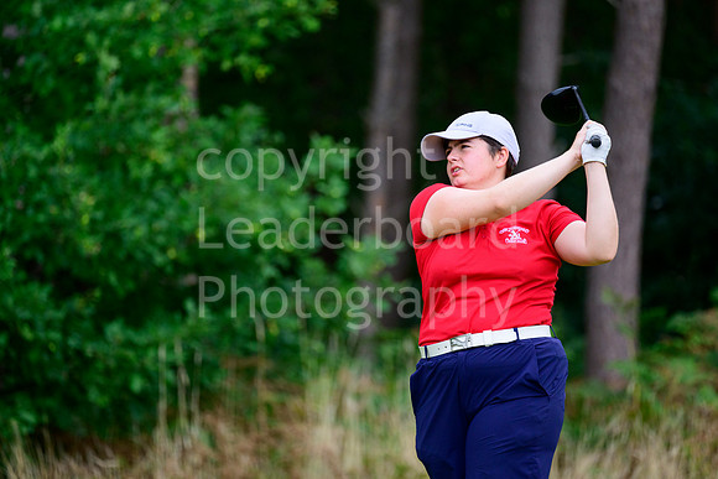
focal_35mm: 400
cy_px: 240
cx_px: 359
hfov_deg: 5.2
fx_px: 7979
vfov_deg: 3.4
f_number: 5.6
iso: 1250
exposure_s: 1/1250
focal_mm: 400
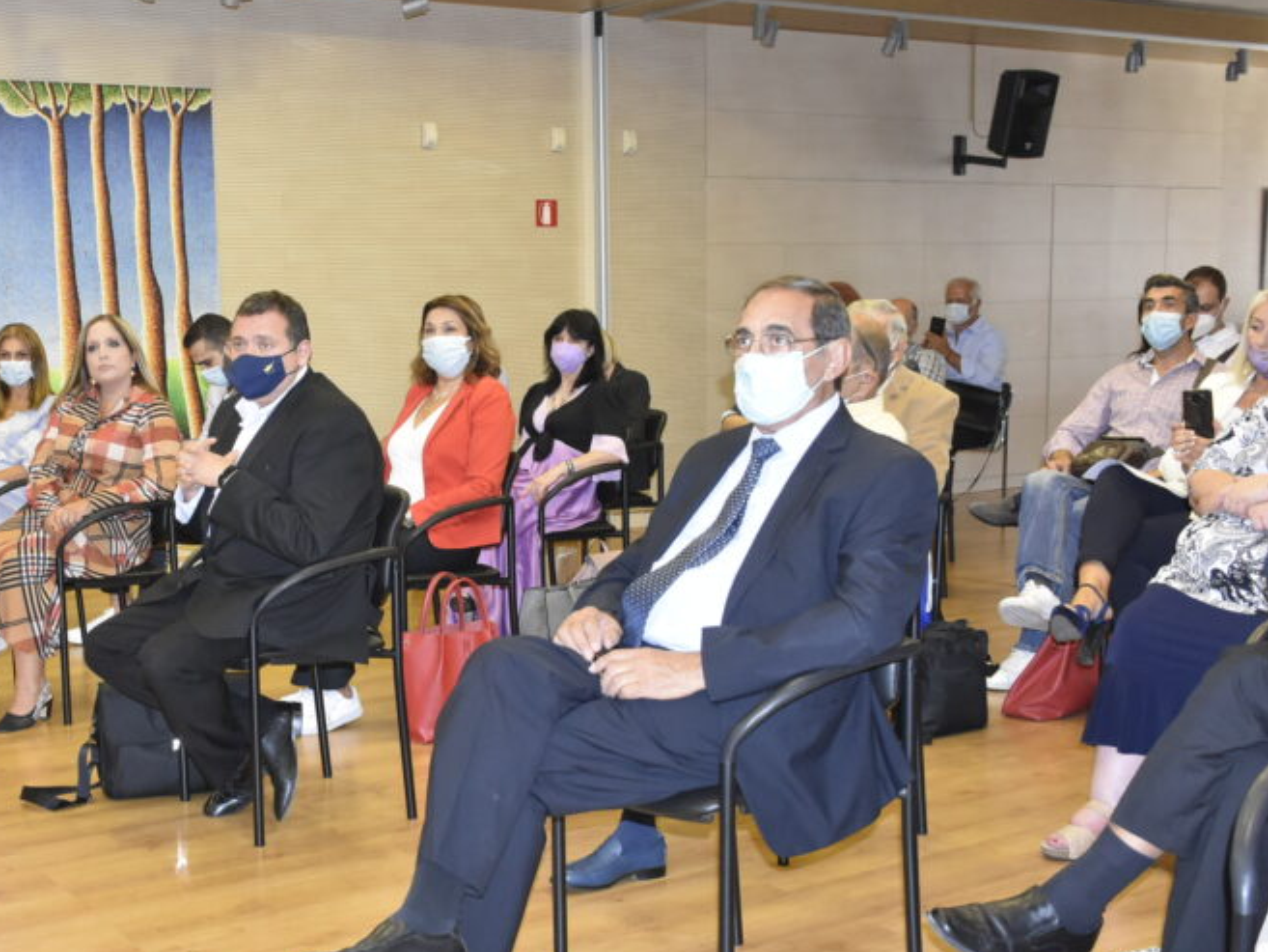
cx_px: 376
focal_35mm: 45
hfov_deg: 41.3
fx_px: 1649
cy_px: 574
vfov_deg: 32.1
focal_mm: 20
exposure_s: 1/60
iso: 1600
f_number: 5.6
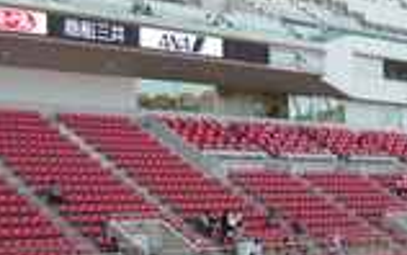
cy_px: 189
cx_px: 353
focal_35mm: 93
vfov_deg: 14.0
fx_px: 1032
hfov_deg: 21.9
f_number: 2.8
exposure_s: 1/200
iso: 100
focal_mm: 5.5
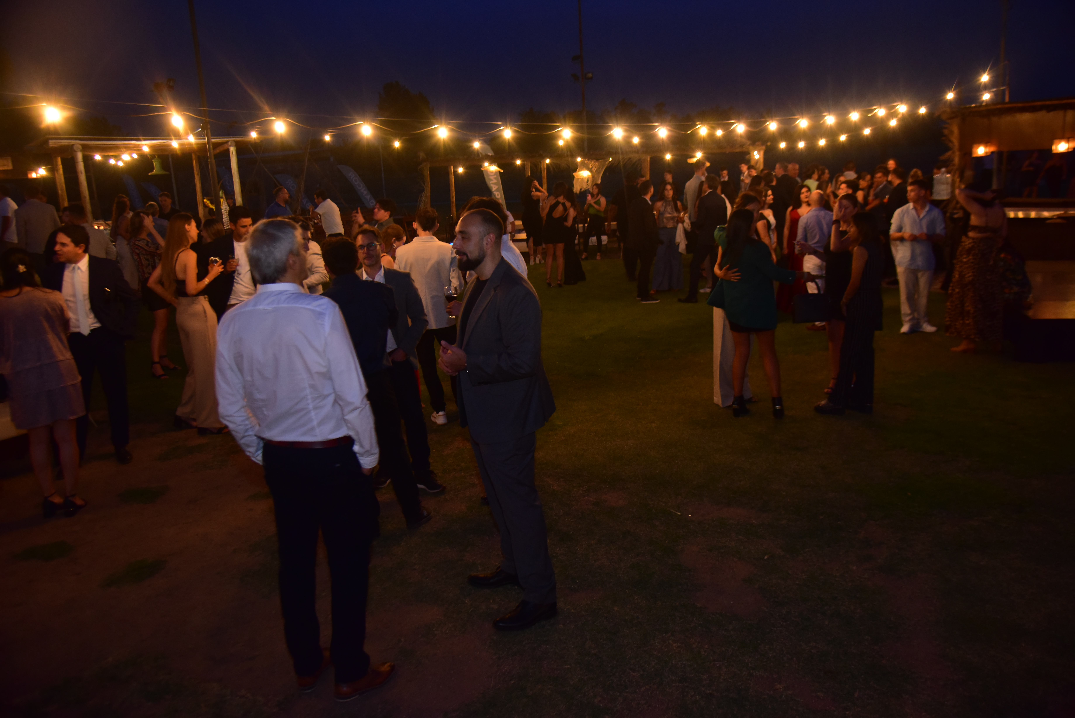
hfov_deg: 61.9
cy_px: 359
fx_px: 896
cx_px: 538
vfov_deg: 43.6
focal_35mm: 30
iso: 2500
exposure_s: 1/30
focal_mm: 30
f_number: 4
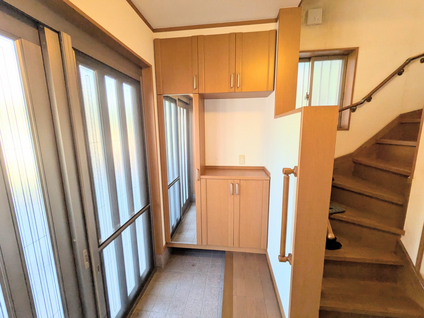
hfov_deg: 102.1
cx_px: 212
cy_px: 159
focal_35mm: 14
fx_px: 171
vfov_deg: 85.7
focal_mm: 1.85
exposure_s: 1/100
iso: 67
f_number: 2.2
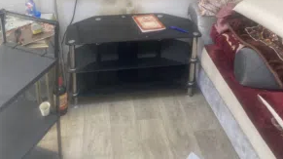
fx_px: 292
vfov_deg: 27.5
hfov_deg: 51.7
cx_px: 140
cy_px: -20
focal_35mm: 39
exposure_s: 1/122
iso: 64
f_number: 1.8
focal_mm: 4.25
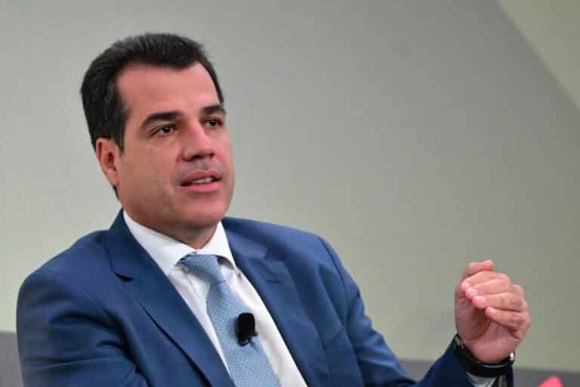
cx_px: 290
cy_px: 194
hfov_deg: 6.9
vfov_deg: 4.6
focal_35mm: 300
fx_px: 4833
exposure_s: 1/500
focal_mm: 200
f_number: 4.5
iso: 10000
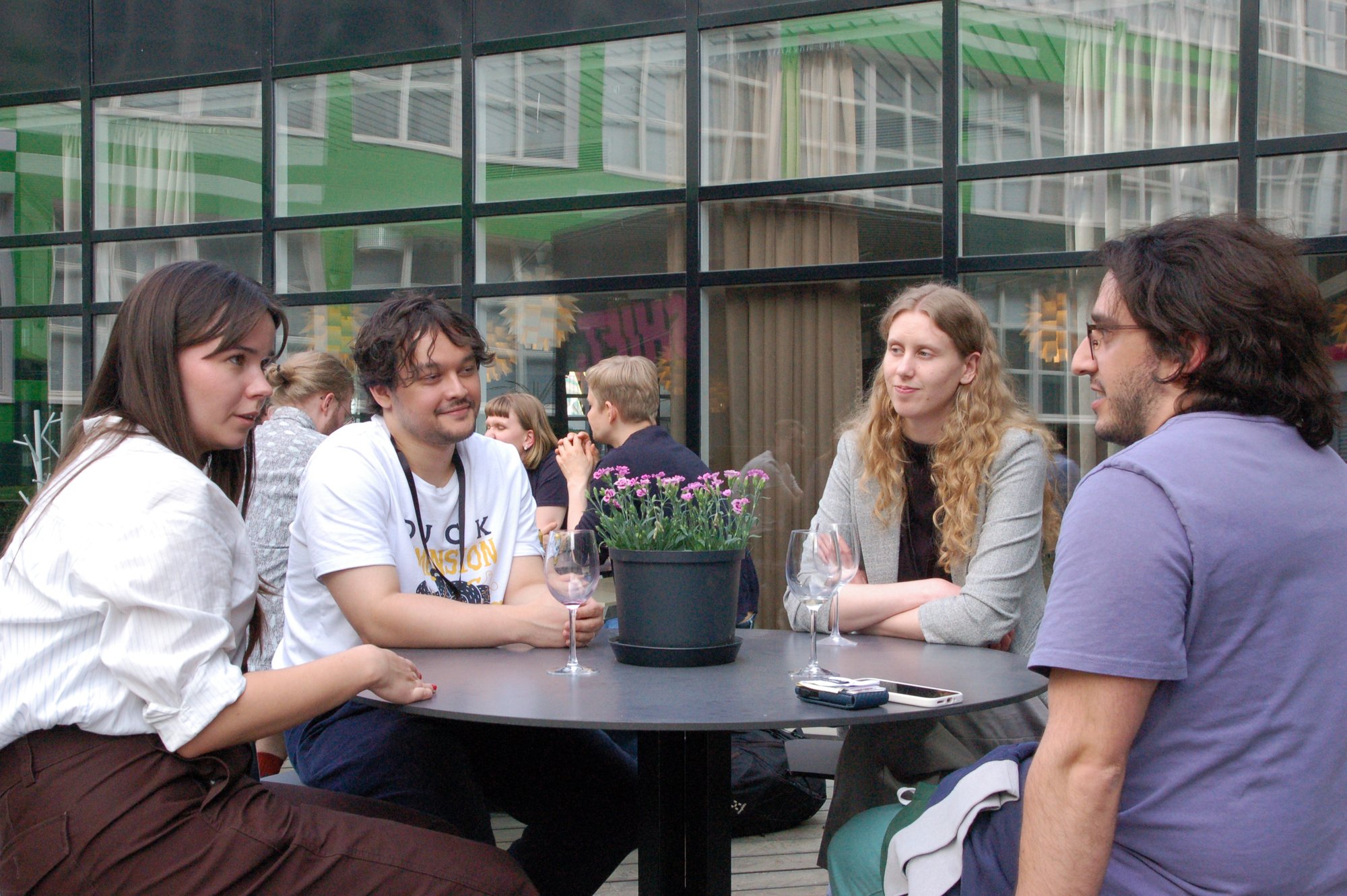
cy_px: 448
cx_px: 674
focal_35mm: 39
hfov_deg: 49.6
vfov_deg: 34.2
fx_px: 1458
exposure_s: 1/125
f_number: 14
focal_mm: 26
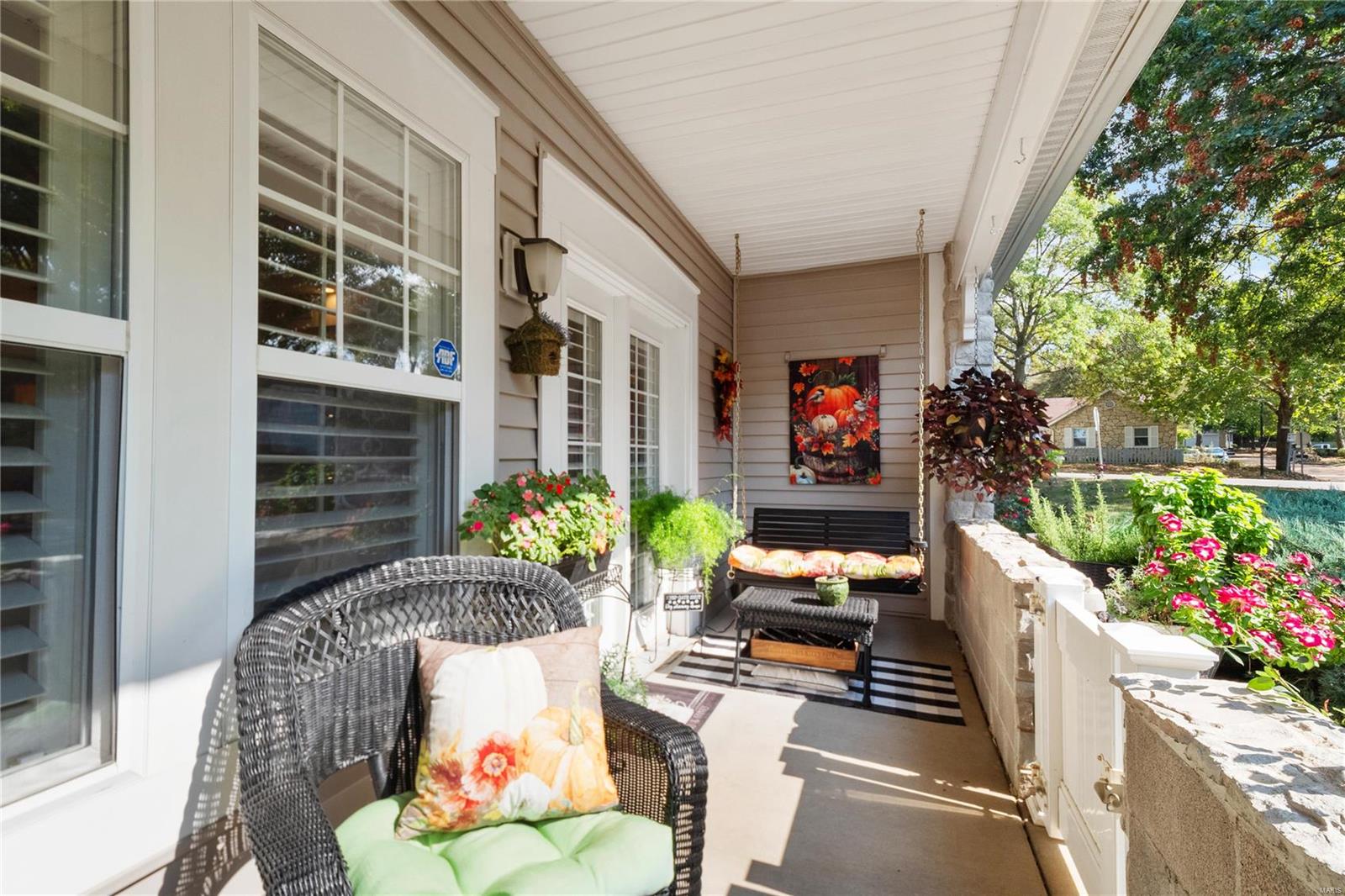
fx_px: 598
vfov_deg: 73.7
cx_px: 672
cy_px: 448
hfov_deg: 96.7
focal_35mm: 16
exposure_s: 1/100
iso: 400
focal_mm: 8
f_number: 8
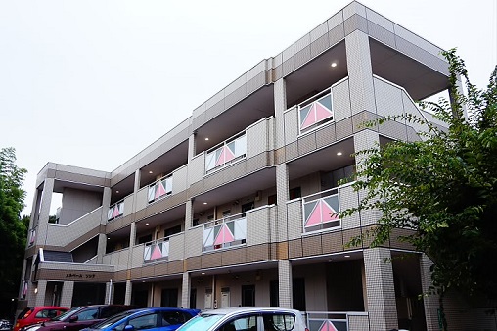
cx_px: 248
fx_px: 435
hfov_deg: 59.5
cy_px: 166
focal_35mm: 32
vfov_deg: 41.7
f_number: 4
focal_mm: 21
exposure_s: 1/60
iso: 320
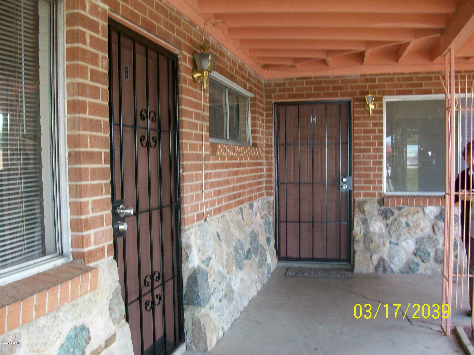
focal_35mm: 34
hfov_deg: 54.0
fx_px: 466
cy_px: 178
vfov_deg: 41.8
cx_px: 237
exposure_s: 1/64
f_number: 2.8
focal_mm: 5.7
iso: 157
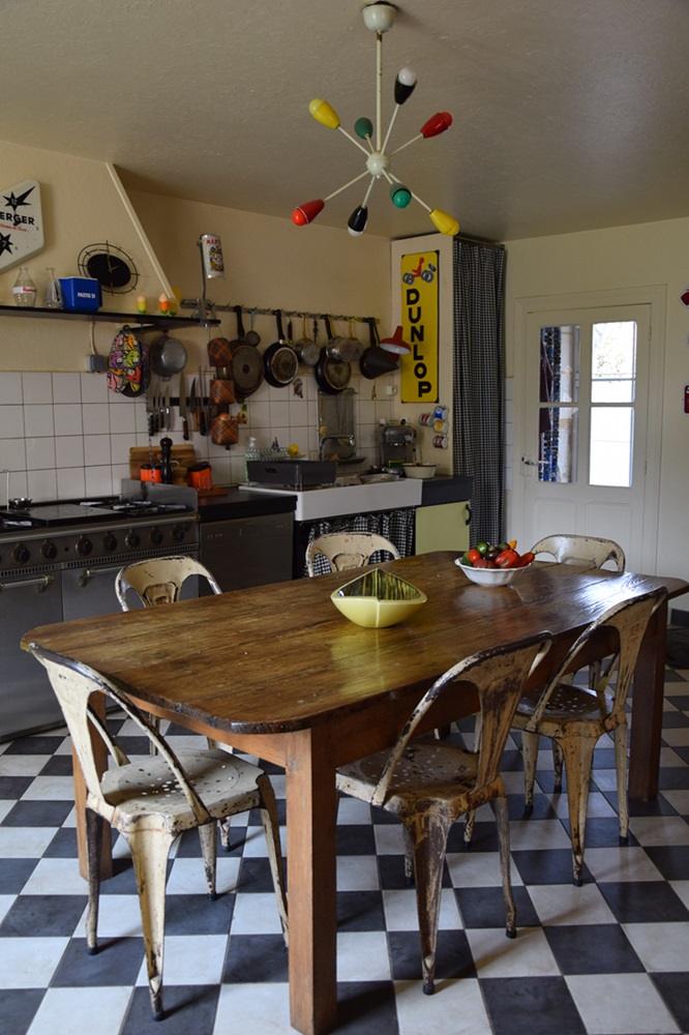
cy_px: 518
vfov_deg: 59.5
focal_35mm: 32
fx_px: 905
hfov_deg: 41.7
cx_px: 344
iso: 400
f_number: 4
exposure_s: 1/60
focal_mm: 21
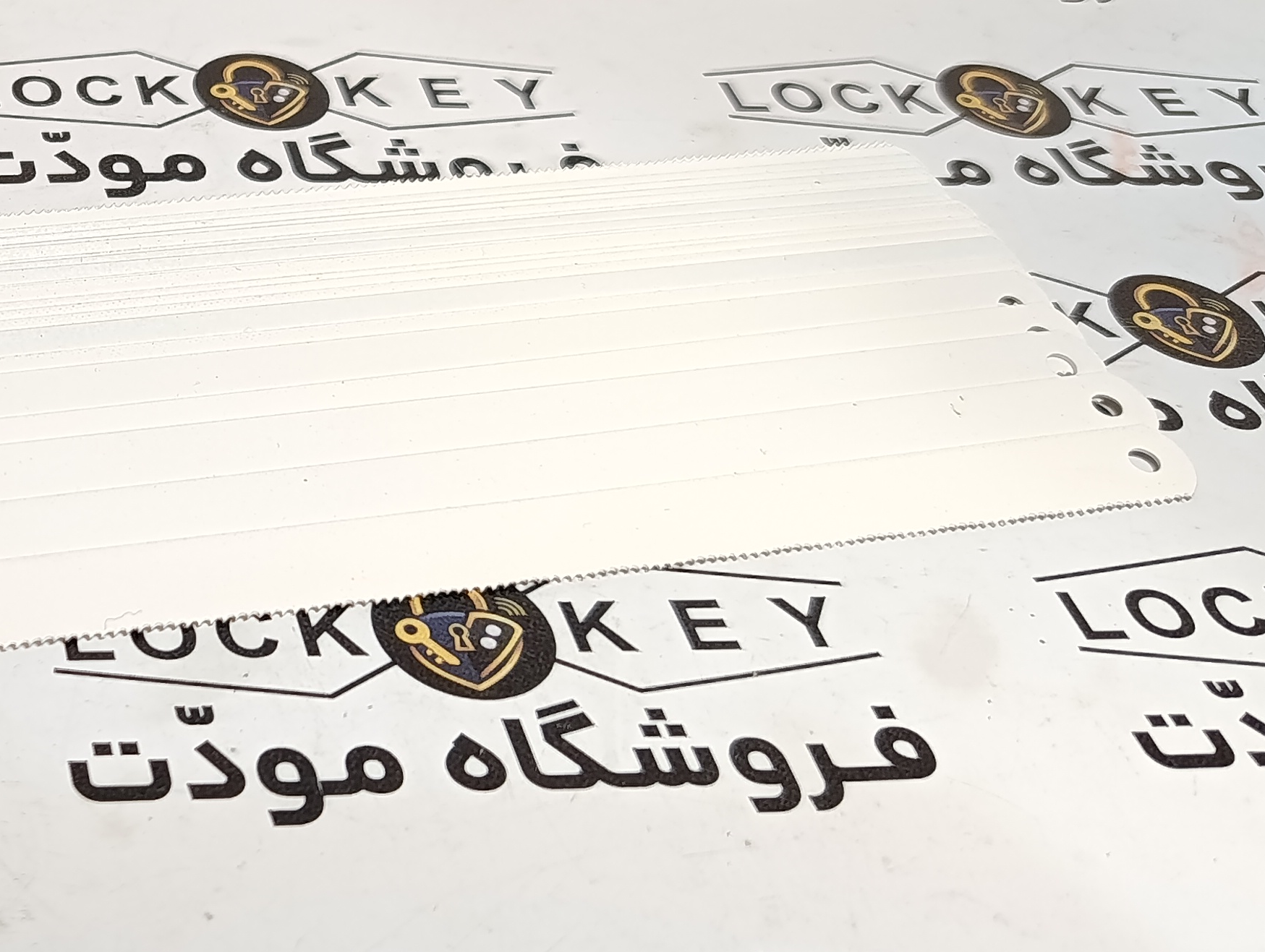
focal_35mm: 56
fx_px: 2049
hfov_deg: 30.5
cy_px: 416
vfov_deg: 26.1
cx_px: -142
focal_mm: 6.11
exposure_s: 1/100
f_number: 1.65
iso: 216
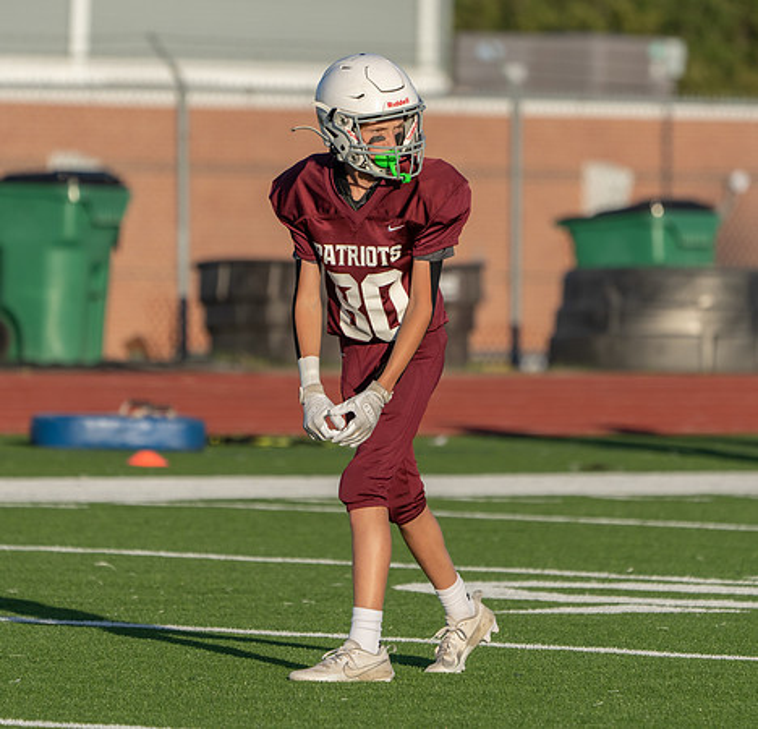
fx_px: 12026
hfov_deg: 3.6
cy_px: 316
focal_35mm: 495
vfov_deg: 3.5
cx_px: 439
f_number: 5.6
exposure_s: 1/1000
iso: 200
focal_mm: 330
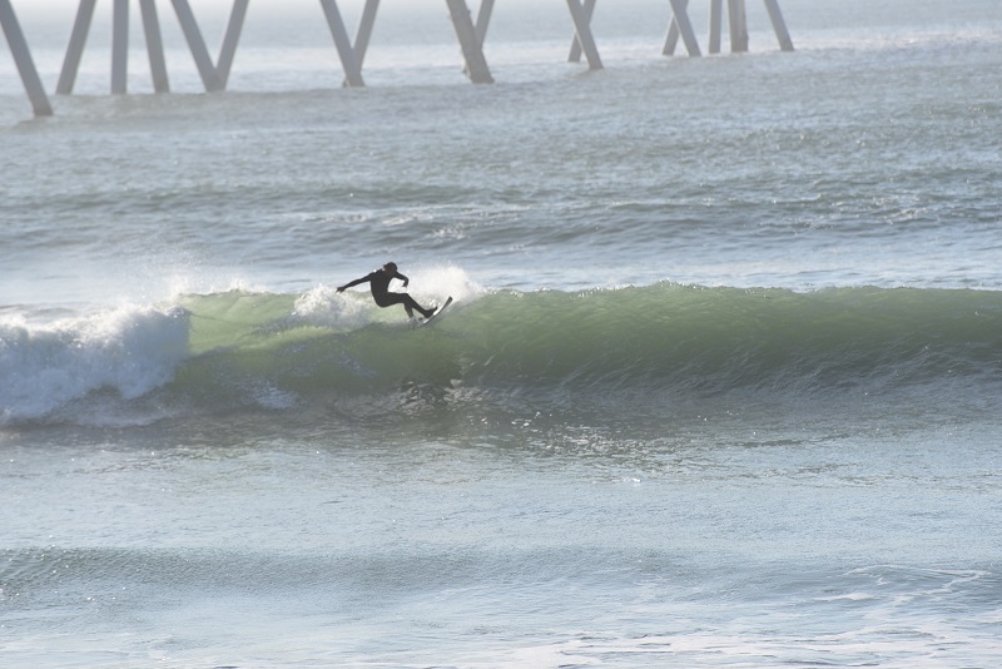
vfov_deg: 4.6
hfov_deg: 6.9
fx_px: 8353
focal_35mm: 300
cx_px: 501
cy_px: 334
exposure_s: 1/1000
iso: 200
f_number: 8
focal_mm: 300
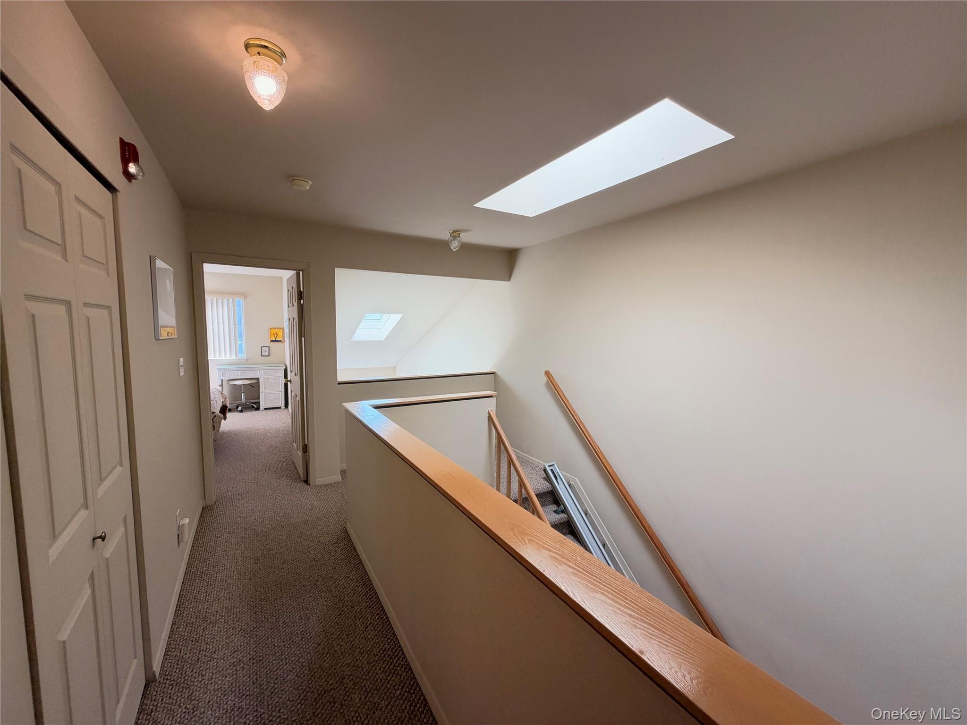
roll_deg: -1.0
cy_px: 362
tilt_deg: -4.3
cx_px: 484
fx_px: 391
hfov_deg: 102.1
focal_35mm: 14
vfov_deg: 85.7
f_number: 2.2
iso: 125
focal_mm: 2.22
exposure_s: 1/121
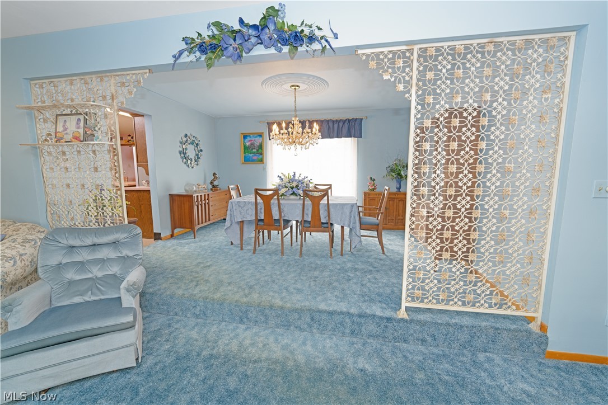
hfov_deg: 104.3
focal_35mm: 14
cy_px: 202
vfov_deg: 81.2
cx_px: 304
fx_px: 236
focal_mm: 14
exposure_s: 1/80
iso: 640
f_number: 5.6
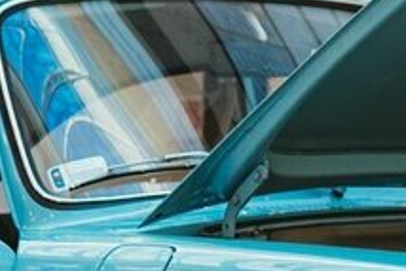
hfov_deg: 7.0
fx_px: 3316
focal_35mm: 294
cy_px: 262
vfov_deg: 4.7
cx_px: 319
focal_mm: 35
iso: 160
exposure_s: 1/100
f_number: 2.8
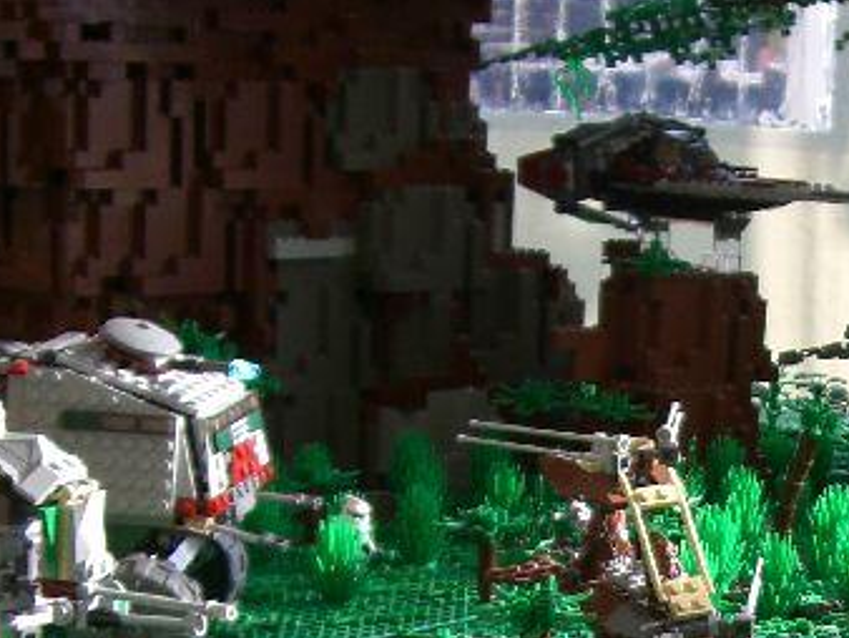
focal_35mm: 115
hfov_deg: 16.6
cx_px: 912
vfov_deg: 12.5
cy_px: 801
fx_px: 2823
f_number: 2.7
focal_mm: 6.2
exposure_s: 1/250
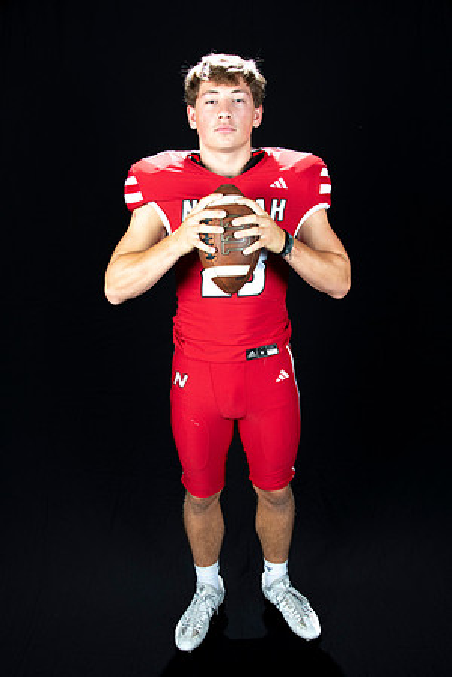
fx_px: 640
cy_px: 338
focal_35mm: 34
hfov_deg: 38.9
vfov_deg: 55.8
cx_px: 226
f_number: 9
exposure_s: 1/160
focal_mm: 34
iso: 320
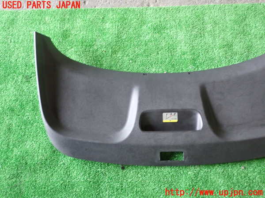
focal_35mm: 44
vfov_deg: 32.9
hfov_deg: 42.9
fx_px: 337
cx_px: 132
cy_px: 99
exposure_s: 1/40
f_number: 2.9
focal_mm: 7.84
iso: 640
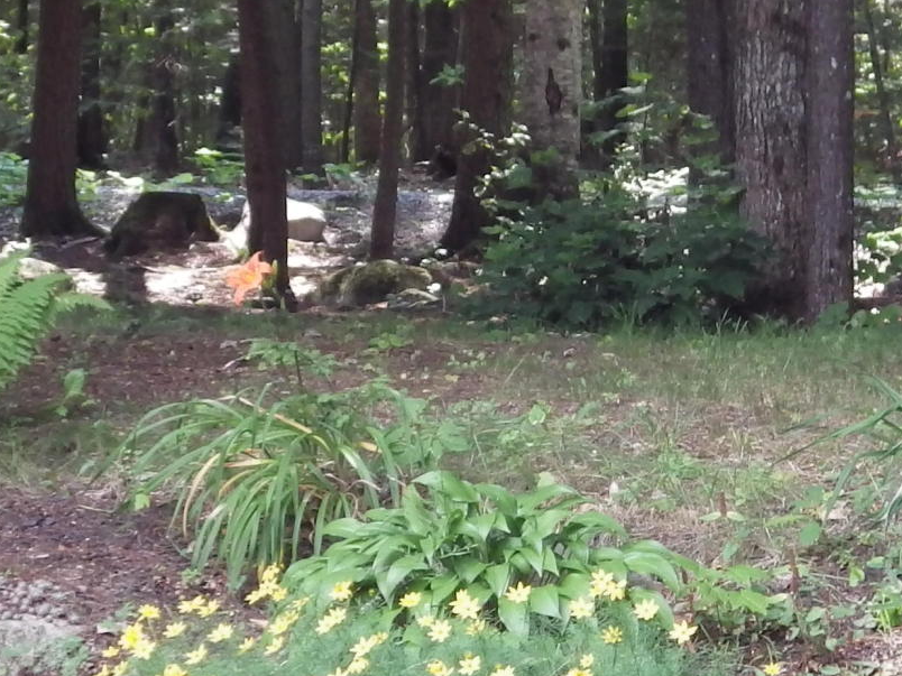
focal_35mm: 153
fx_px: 3987
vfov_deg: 9.7
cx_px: 563
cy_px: 398
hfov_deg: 12.9
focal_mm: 7.4
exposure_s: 1/50
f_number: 3.6
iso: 160
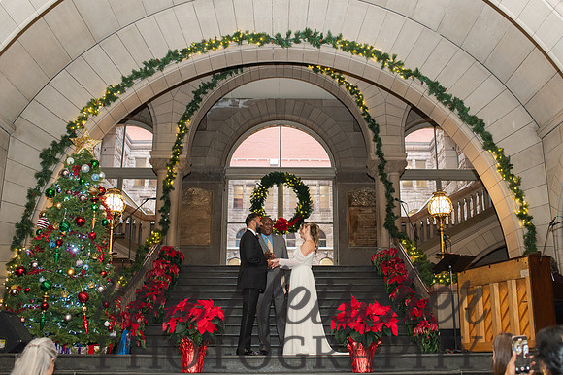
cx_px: 303
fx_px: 619
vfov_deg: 33.6
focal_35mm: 40
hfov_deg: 48.8
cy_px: 177
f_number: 3.5
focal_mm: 35
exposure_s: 1/200
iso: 1000
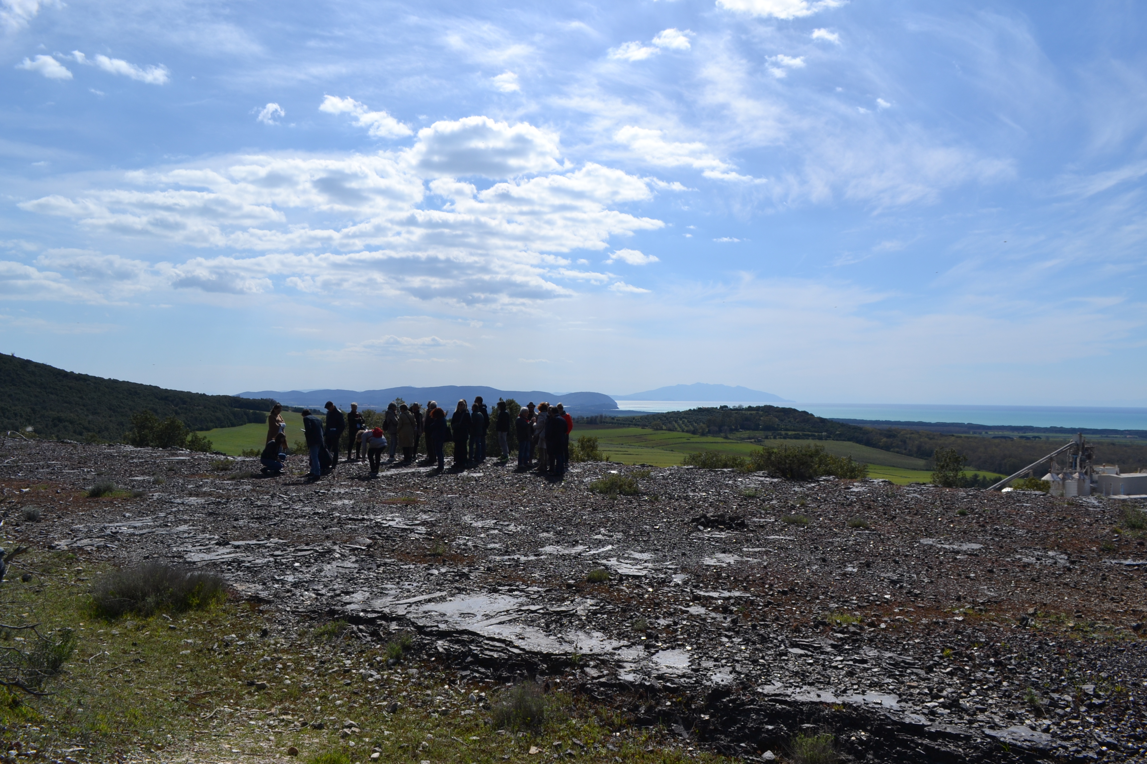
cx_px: 574
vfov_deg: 47.9
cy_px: 382
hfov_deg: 67.4
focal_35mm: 27
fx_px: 860
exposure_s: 1/320
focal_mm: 18
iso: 100
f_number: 9
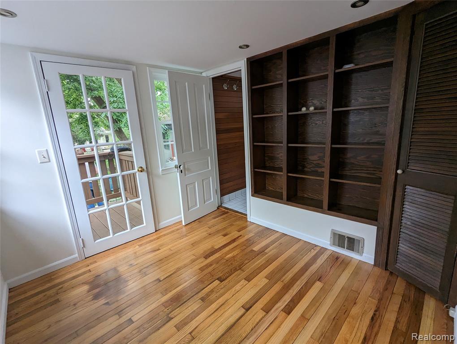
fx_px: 212
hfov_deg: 94.4
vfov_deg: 78.2
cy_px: 172
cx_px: 228
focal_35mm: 16
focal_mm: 2.35
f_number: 2.2
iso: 227
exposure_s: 1/131
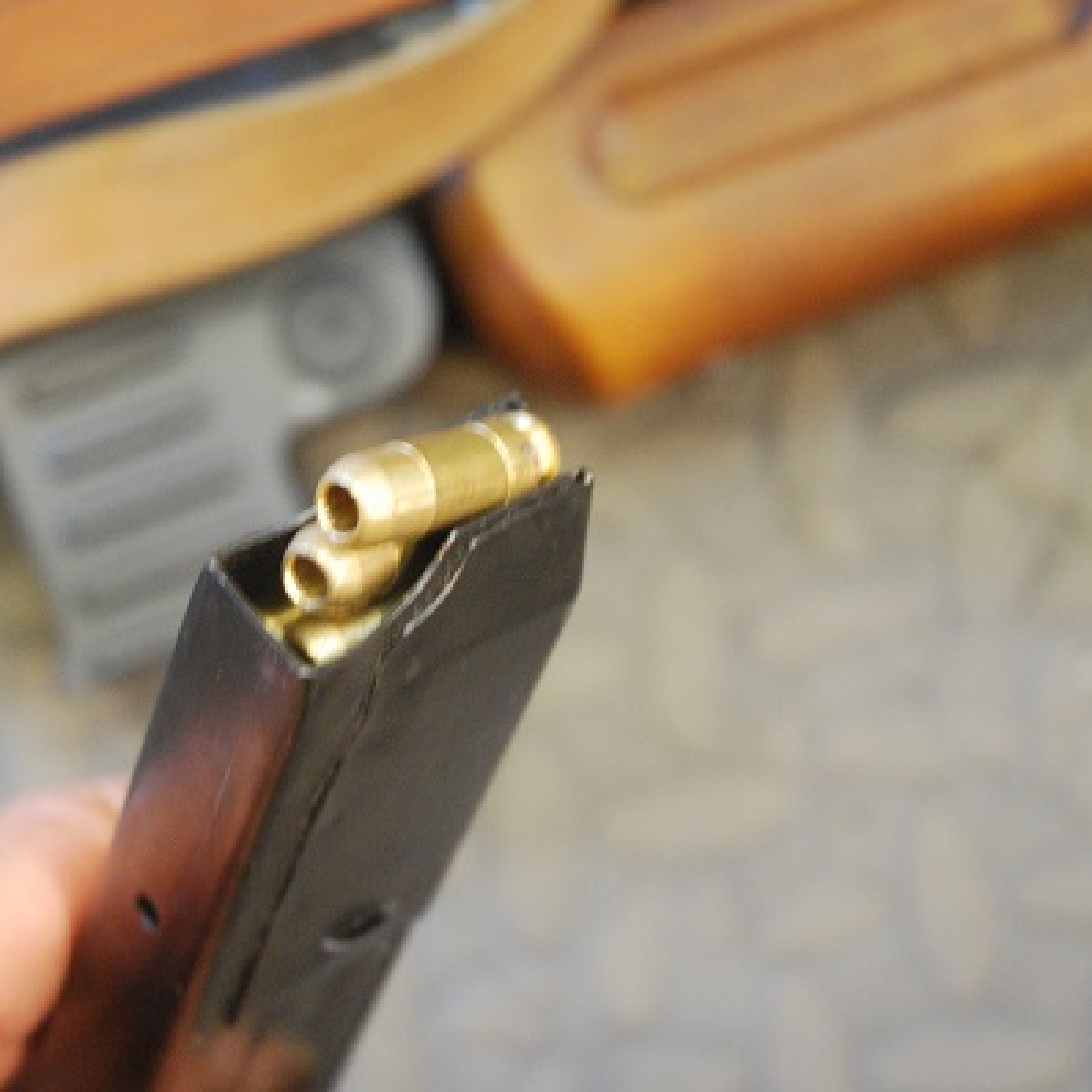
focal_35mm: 100
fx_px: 3569
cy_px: 545
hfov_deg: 17.4
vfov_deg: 17.4
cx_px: 417
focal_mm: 52
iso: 1600
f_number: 4.5
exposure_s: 1/25
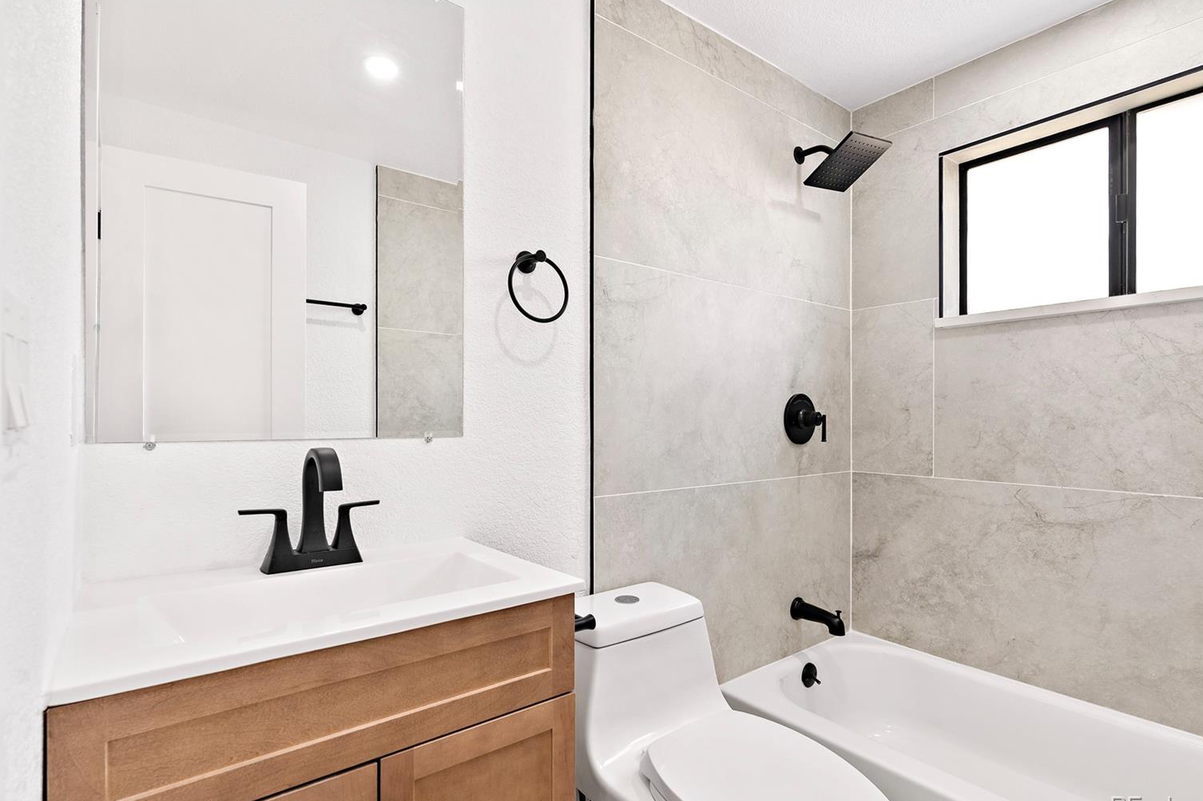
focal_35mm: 17
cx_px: 601
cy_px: 396
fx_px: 568
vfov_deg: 70.4
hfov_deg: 93.3
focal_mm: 16
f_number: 7.1
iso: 125
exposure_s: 1/15
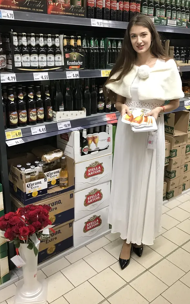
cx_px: 112
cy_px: 134
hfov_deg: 36.2
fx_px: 290
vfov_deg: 55.2
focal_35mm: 35
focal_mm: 3.99
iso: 40
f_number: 1.8
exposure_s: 1/33
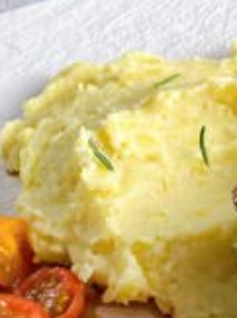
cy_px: 259
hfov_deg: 14.2
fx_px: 952
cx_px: 139
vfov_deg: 18.7
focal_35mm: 104
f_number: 1.8
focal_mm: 3.99
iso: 40
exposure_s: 1/50
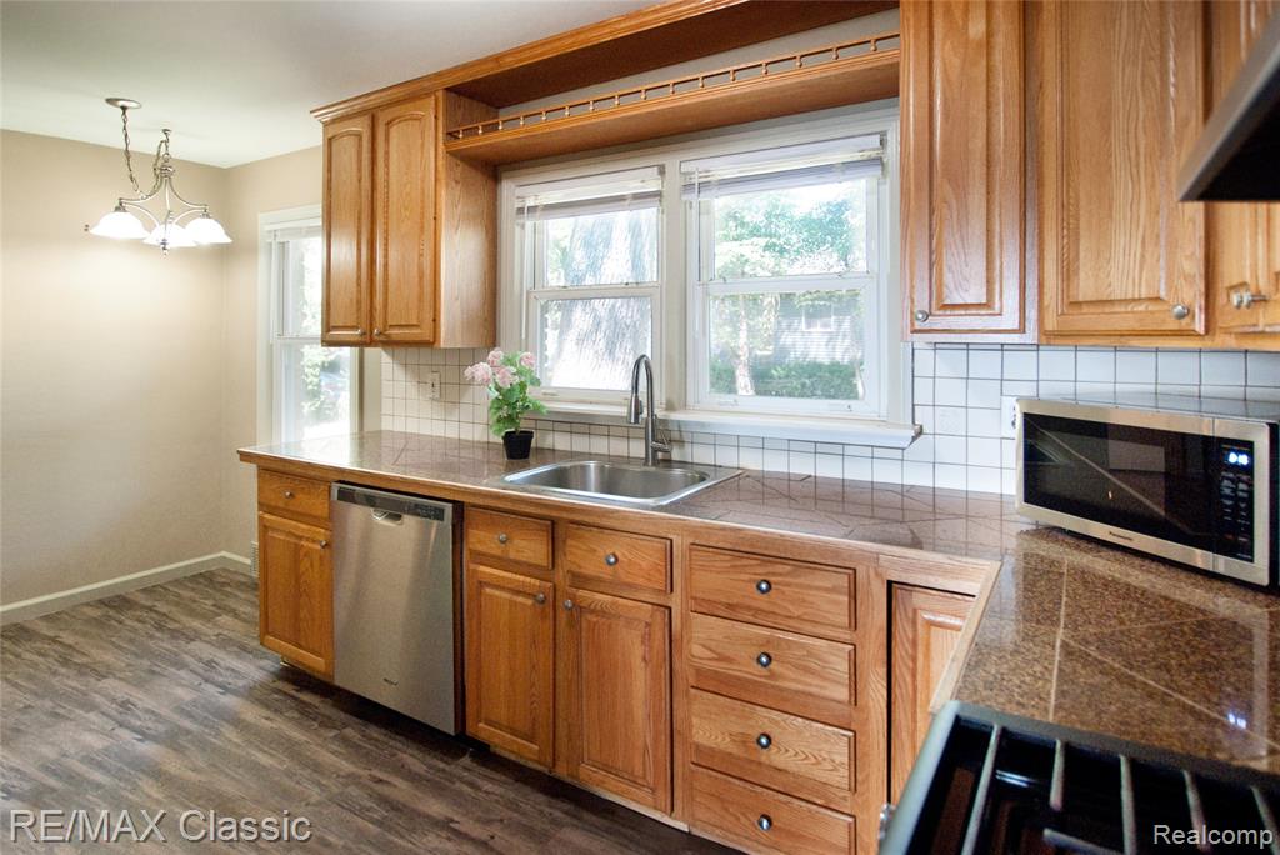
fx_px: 640
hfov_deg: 90.0
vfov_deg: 67.5
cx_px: 640
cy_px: 428
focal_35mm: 18
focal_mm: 12
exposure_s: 1/60
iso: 800
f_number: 3.5
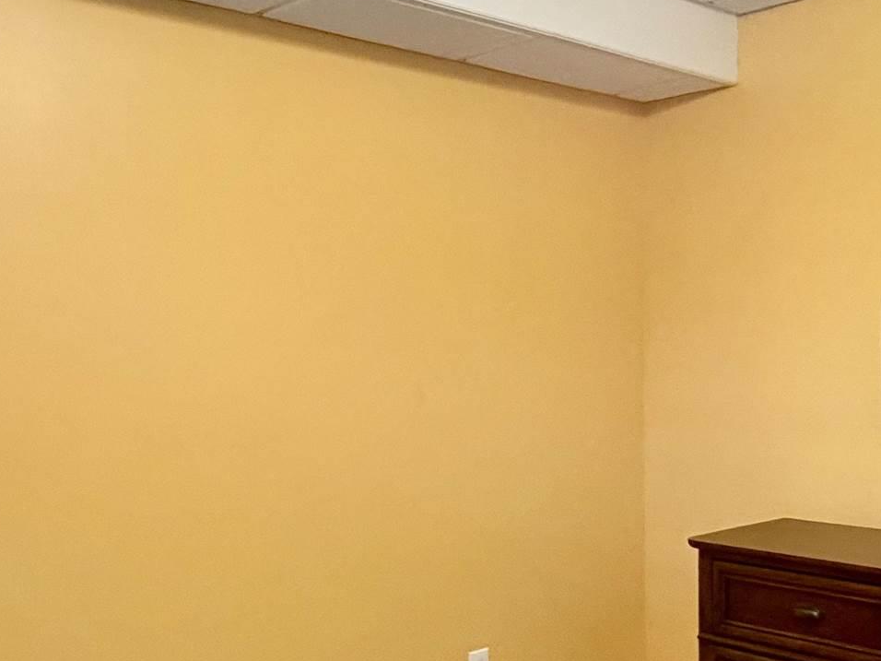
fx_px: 1145
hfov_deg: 40.5
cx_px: 694
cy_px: 384
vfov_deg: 32.1
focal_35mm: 45
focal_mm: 2.22
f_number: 2.2
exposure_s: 1/60
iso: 640
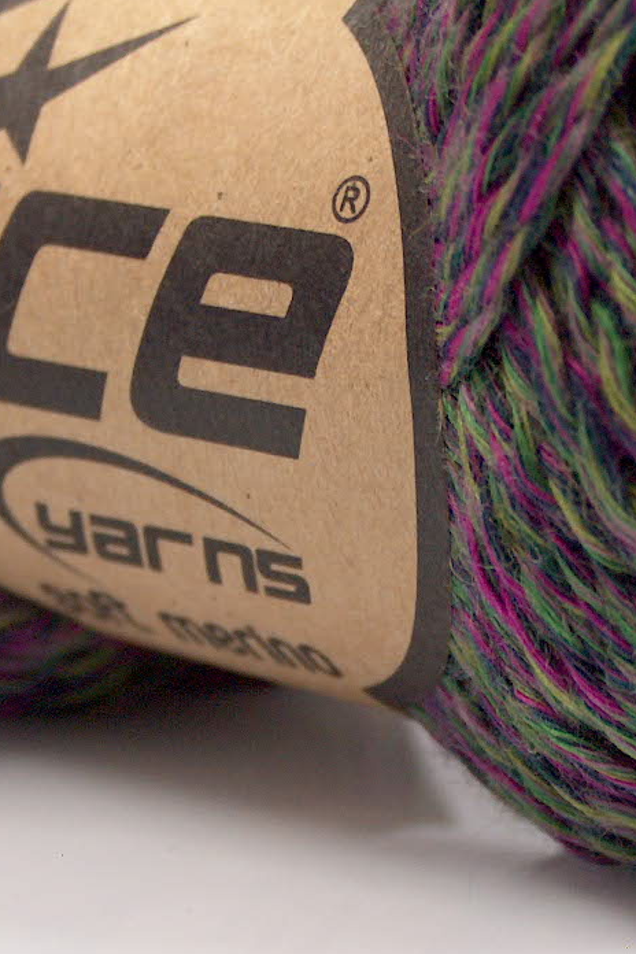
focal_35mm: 163
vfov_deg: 12.6
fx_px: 4319
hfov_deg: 8.4
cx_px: 414
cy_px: 302
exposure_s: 1/3.96
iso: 100
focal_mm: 17.25
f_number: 2.9
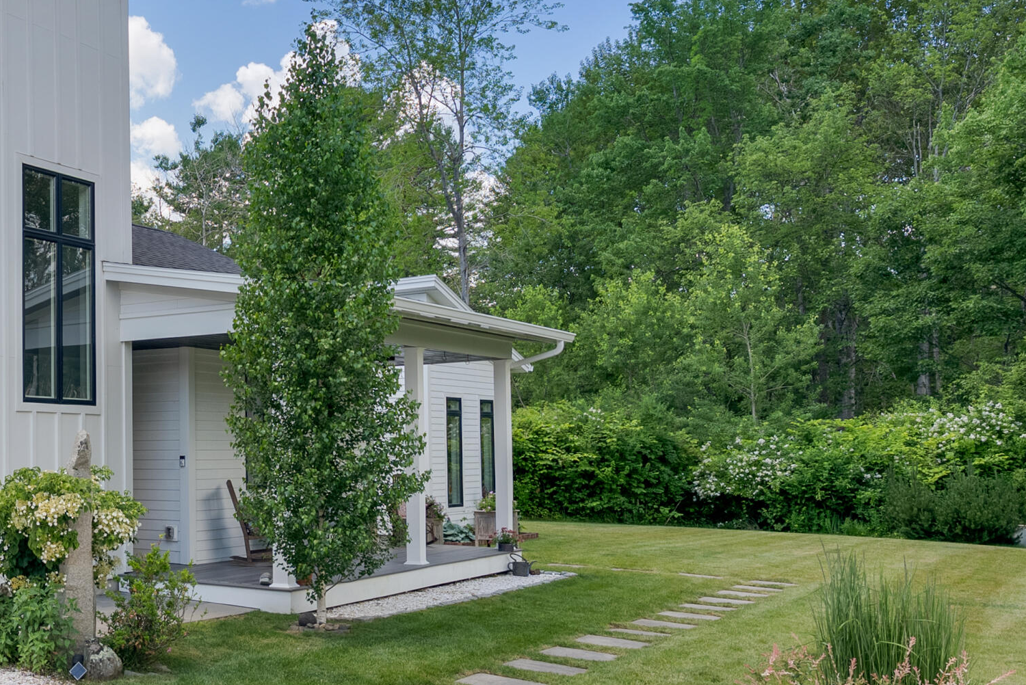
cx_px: 34
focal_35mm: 38
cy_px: 344
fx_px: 1084
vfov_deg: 35.1
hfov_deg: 44.3
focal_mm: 19
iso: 320
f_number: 7.1
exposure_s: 1/500
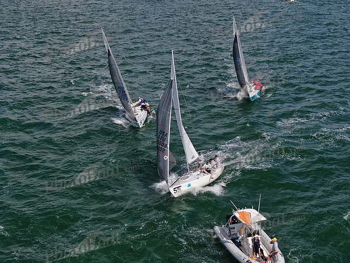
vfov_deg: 30.3
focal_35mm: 48
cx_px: 175
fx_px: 485
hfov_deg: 39.7
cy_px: 132
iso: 100
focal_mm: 8.6
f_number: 3.8
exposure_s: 1/1250
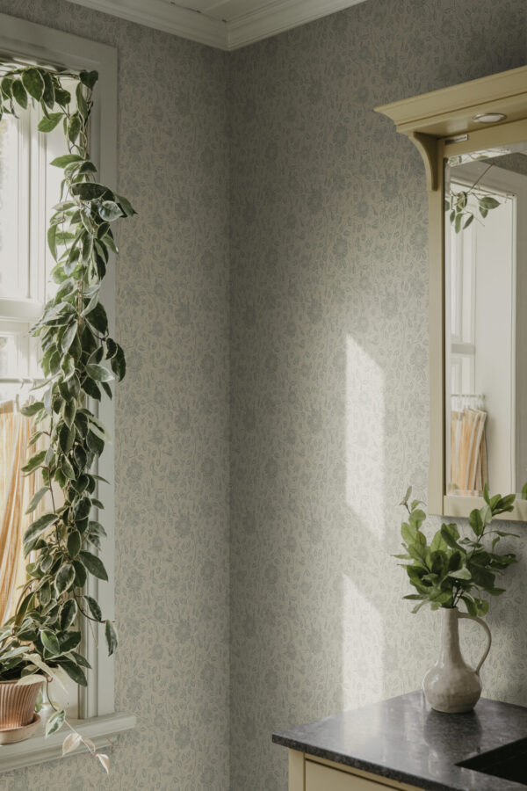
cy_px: 396
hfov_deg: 28.6
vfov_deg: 41.9
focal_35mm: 47
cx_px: 264
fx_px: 1032
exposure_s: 1/100
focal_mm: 47
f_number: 5.6
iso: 640
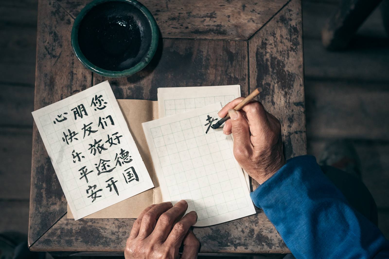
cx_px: 194
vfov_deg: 19.5
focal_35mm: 70
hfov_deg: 28.8
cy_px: 130
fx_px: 756
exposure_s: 1/100
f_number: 4
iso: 1000
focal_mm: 70
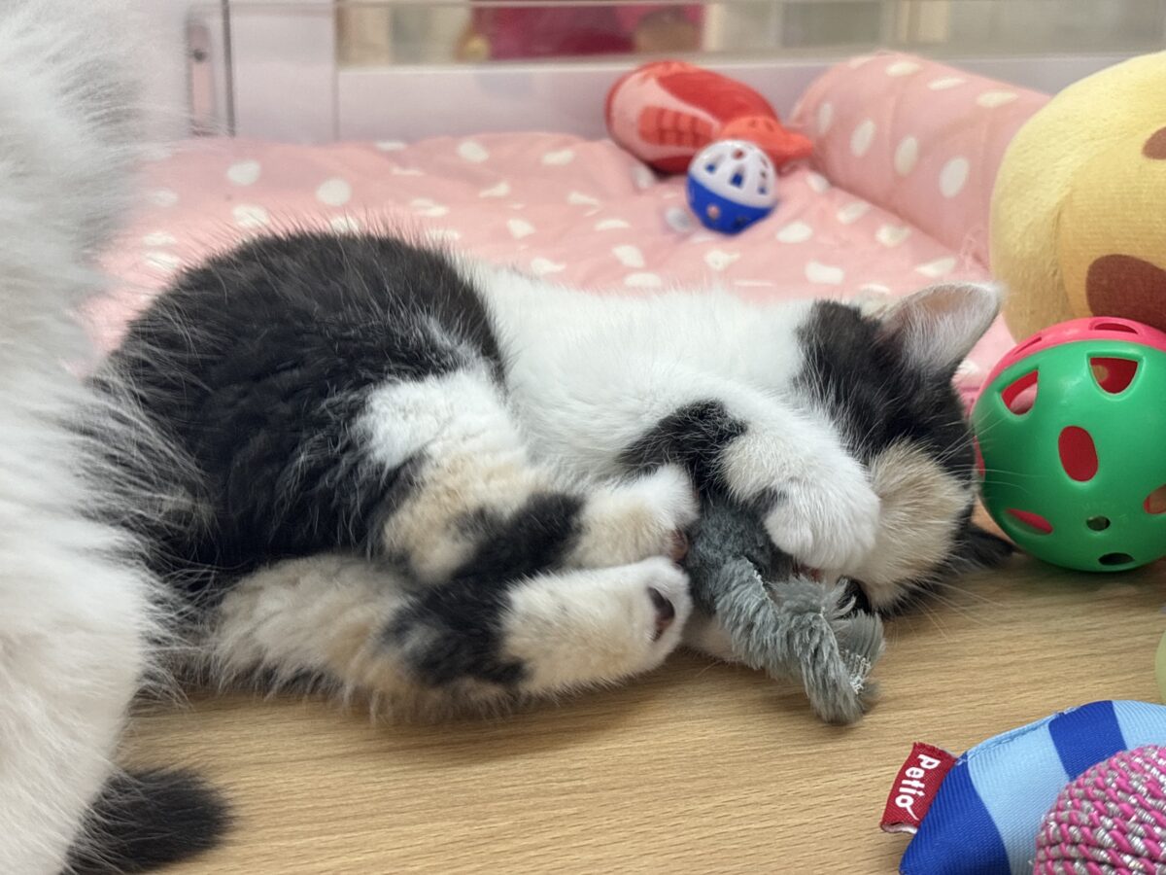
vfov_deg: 28.0
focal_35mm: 52
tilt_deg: -20.4
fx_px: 1752
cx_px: 583
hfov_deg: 36.8
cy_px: 438
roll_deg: -1.7
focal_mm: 5.96
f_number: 1.6
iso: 32
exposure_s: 1/50
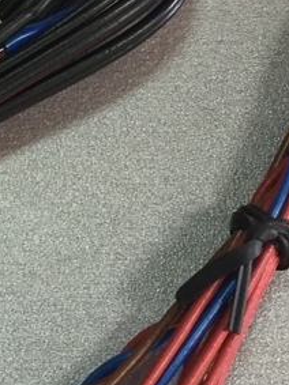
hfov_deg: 13.8
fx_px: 1170
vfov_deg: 18.7
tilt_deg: -73.2
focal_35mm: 105
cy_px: 137
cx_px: -26
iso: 80
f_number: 2.2
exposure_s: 1/33
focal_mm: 4.15
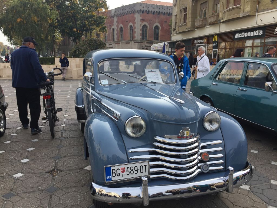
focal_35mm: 29
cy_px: 104
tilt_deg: -11.2
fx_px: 232
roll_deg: +1.0
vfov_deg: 48.2
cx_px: 138
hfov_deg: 61.7
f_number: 2.2
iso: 32
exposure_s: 1/989
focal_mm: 4.15
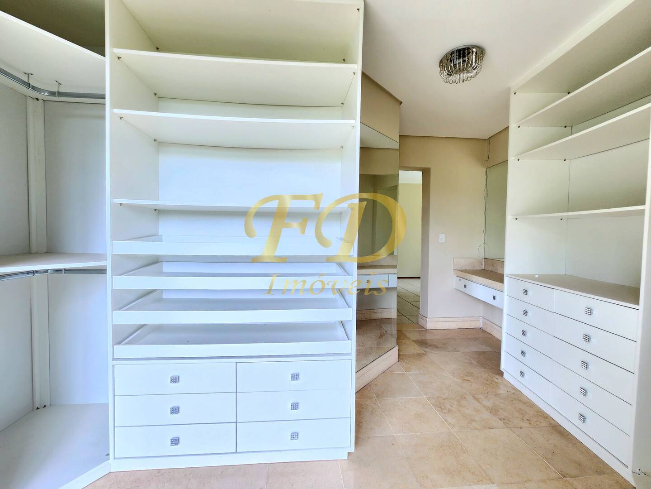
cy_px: 244
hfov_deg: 106.2
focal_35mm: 13
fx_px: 244
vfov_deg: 89.9
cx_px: 326
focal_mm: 2.2
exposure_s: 1/60.2
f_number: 2.2
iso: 100
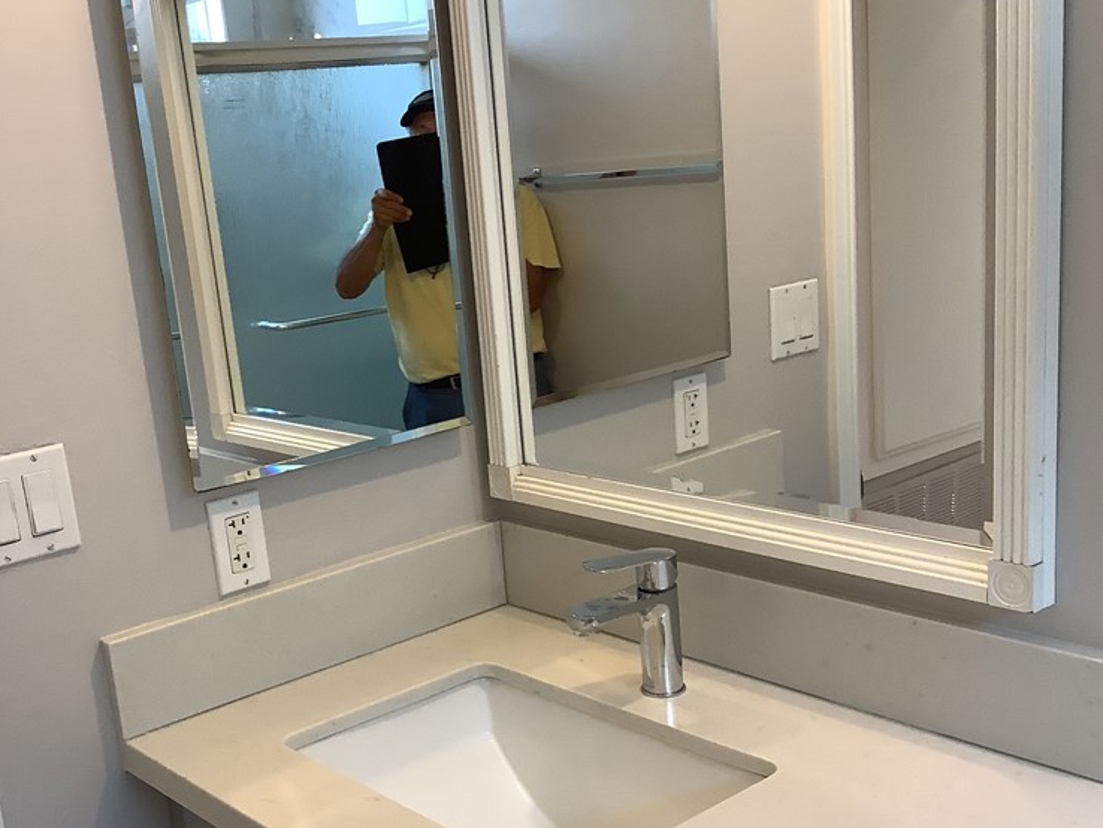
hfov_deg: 43.7
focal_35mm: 43
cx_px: 475
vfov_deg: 33.5
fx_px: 1371
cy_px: 504
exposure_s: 1/60
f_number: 2.4
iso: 125
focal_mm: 3.3
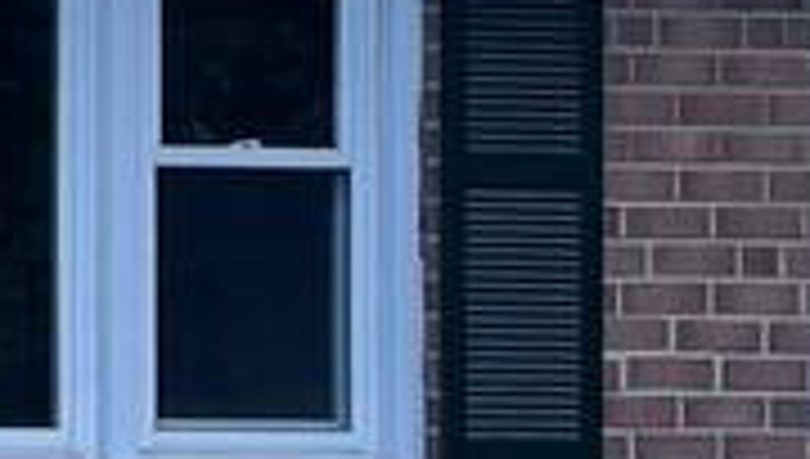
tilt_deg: +1.7
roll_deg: -0.3
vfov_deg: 5.4
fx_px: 4863
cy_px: -9
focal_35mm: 226
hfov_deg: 8.5
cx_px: -1282
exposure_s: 1/720
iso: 32
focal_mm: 4.2
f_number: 1.6
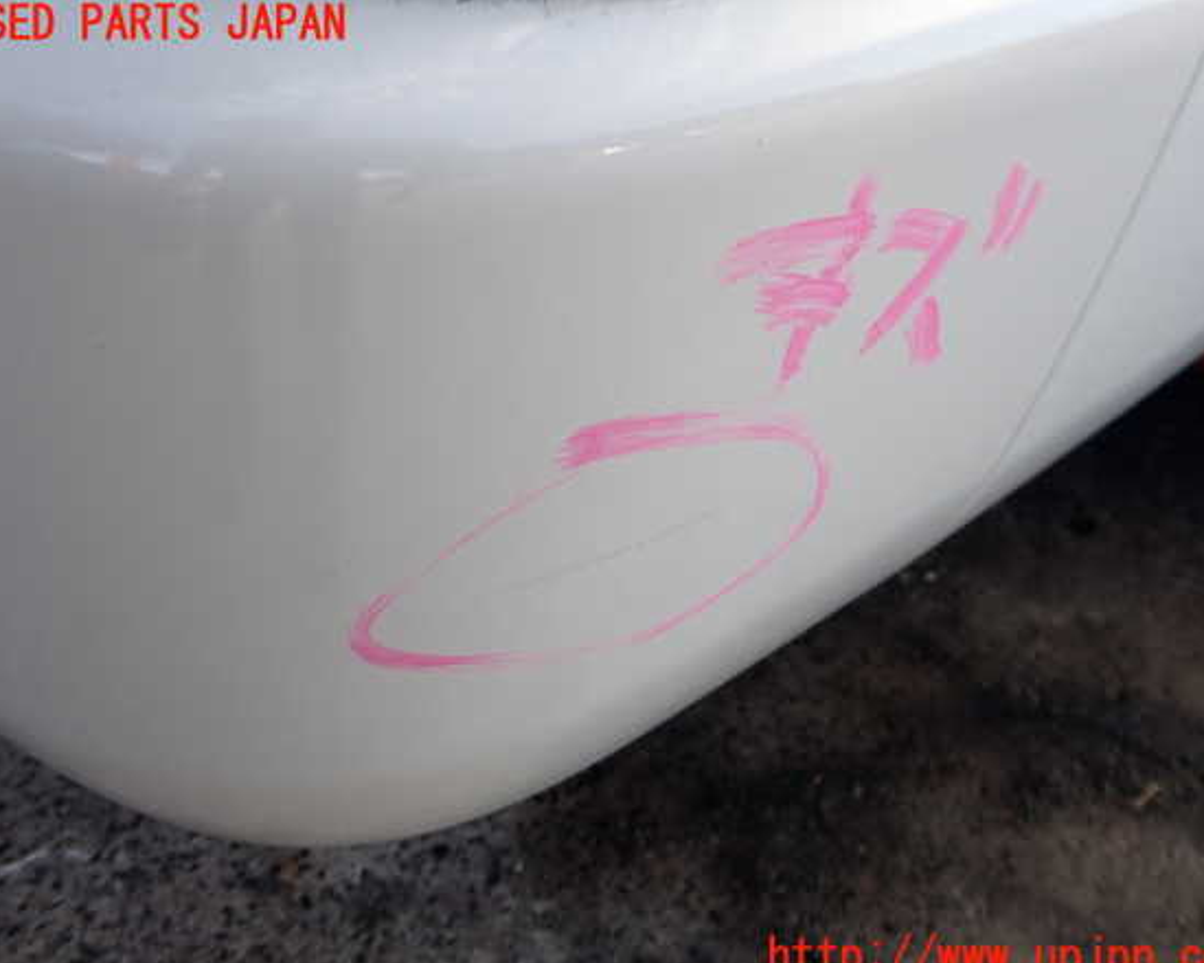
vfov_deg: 45.8
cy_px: 491
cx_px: 605
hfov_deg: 55.7
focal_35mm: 32
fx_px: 1140
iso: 100
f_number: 3.2
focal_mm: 5.4
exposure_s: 1/160
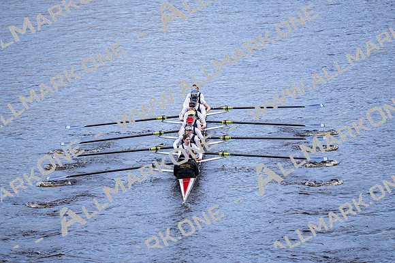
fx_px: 3290
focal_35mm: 300
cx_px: 198
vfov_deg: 4.6
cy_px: 132
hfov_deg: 6.9
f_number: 2.8
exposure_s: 1/2000
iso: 560
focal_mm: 200
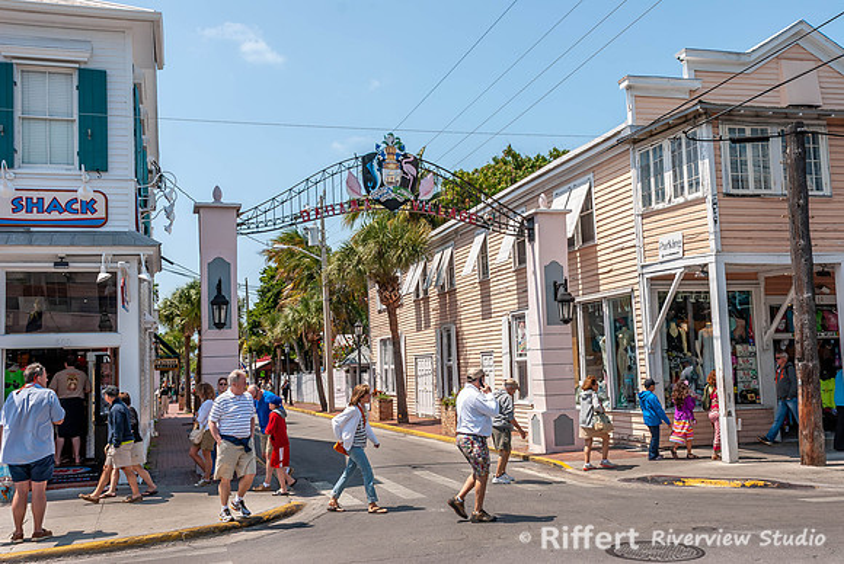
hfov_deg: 53.1
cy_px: 282
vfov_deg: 37.0
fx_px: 845
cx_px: 422
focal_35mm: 36
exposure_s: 1/200
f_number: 9
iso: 100
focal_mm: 24
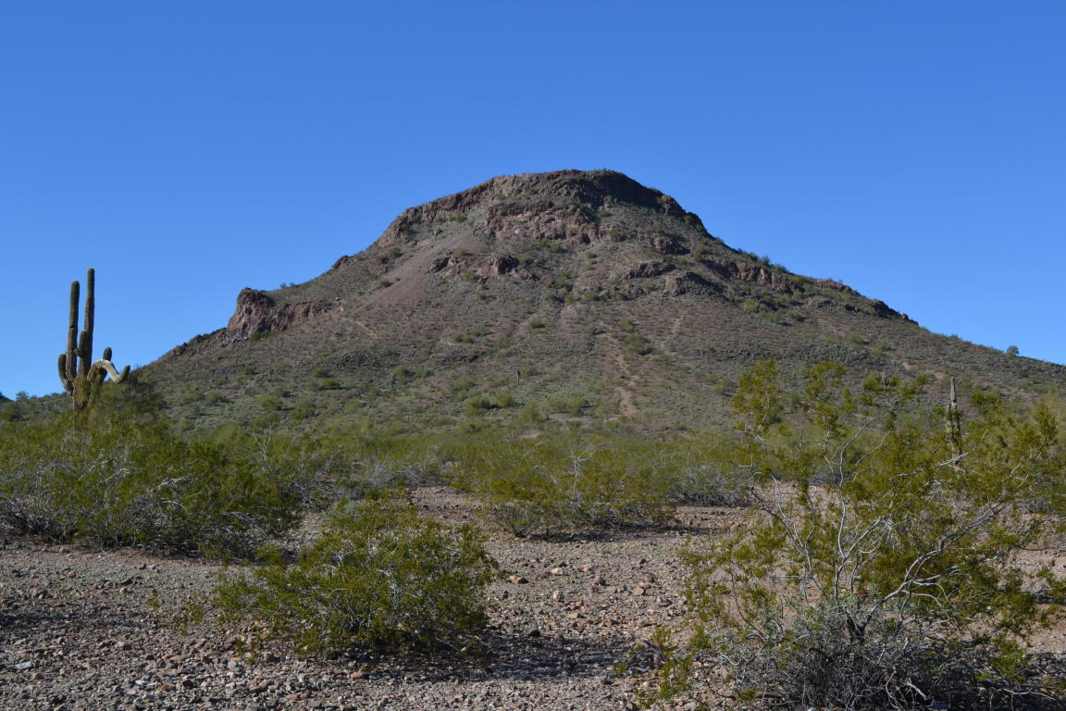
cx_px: 533
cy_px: 356
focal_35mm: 48
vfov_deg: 28.1
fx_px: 1421
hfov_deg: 41.1
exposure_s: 1/250
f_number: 8
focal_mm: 32
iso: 100
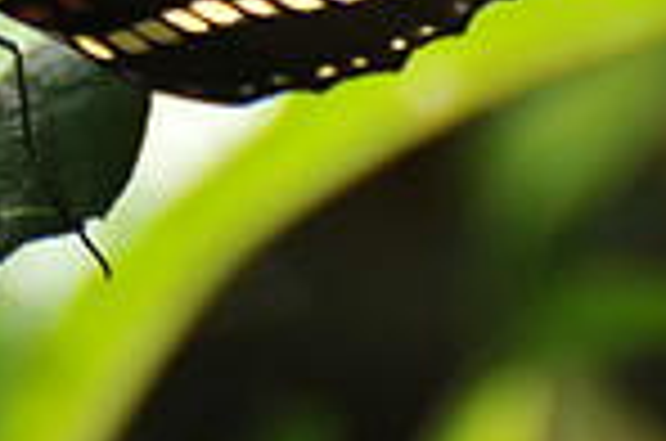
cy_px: -52
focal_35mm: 1768
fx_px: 32638
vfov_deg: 0.8
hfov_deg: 1.2
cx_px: -4
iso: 200
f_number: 7.1
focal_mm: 300
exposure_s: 1/200
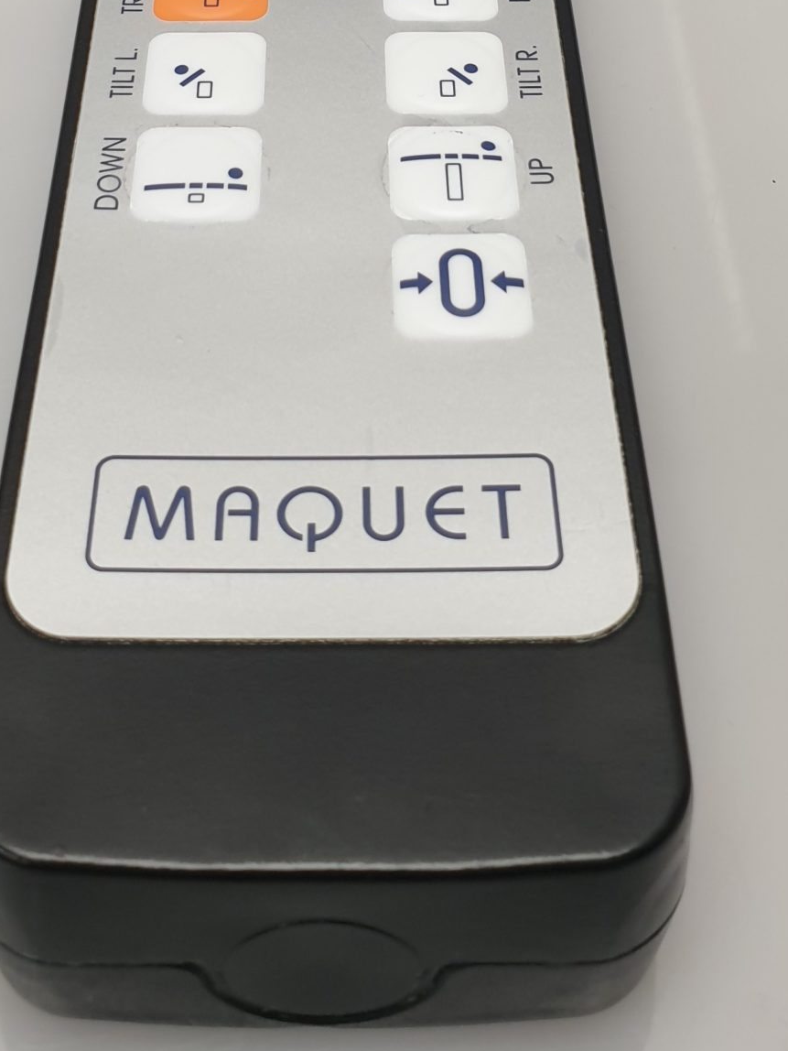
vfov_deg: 30.5
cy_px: -38
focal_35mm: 58
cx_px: 317
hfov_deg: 25.2
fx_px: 1760
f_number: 2.4
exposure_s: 1/100
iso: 100
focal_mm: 4.3
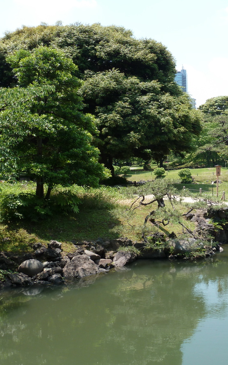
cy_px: 184
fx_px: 497
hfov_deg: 25.0
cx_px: 210
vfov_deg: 40.3
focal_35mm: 50
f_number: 4
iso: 80
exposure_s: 1/250
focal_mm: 5.7
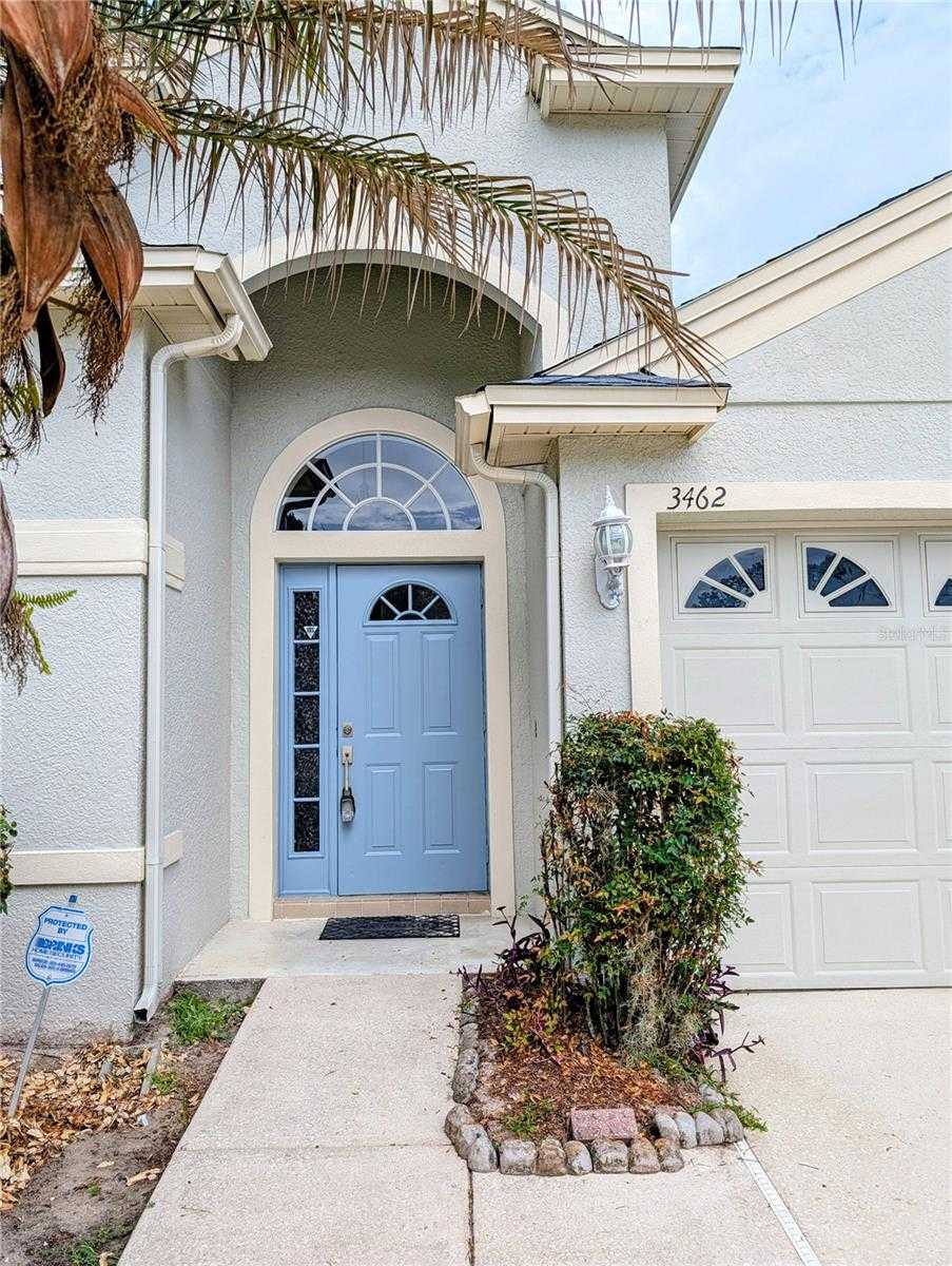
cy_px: 633
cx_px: 476
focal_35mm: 24
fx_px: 878
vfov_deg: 71.5
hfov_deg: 56.9
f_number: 1.68
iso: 21
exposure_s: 1/576
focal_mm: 6.9
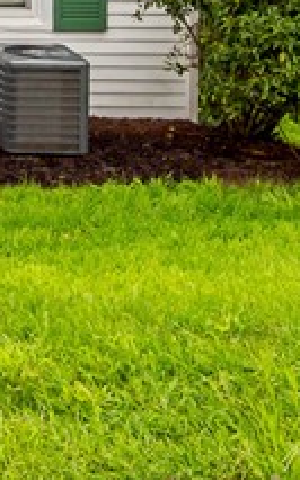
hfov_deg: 12.9
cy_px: -151
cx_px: -336
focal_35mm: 86
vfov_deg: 21.7
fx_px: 1120
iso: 100
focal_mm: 11
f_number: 6.3
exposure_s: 1/250
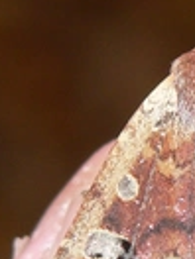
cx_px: 207
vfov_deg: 4.1
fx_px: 3673
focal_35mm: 489
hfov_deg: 3.0
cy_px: 175
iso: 100
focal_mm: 16.7
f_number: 4
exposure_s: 1/60
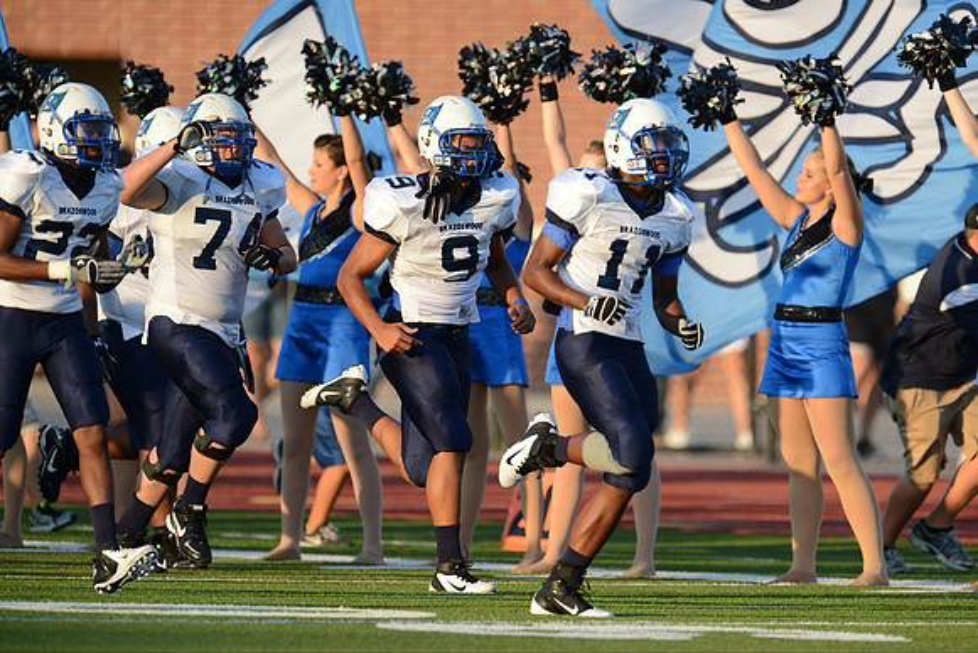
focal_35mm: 550
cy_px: 326
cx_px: 489
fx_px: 14944
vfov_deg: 2.5
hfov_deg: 3.7
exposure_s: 1/2500
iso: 800
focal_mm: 550
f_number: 4
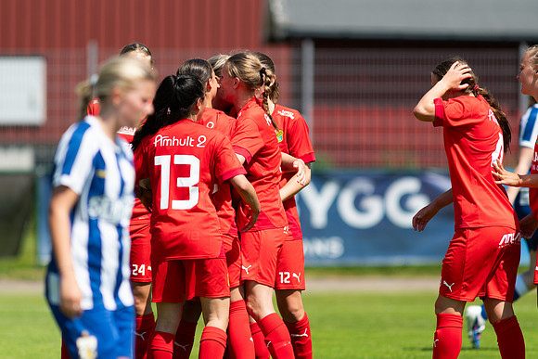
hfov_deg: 4.6
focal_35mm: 450
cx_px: 269
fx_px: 6726
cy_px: 180
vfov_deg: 3.1
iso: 100
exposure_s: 1/2000
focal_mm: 300
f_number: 3.2
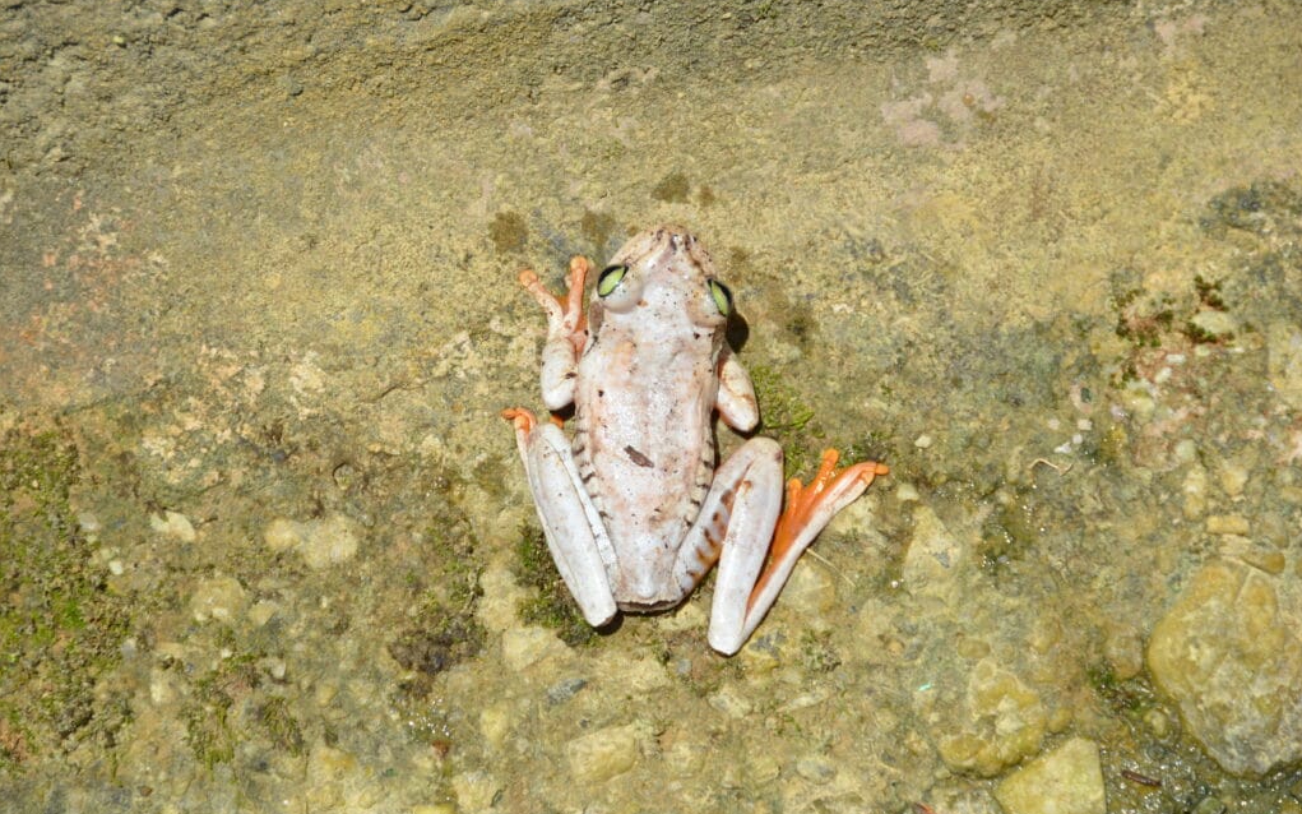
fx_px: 10857
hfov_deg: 6.9
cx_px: 652
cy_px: 397
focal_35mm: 306
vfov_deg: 4.3
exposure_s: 1/2000
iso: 400
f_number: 7.1
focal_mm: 200
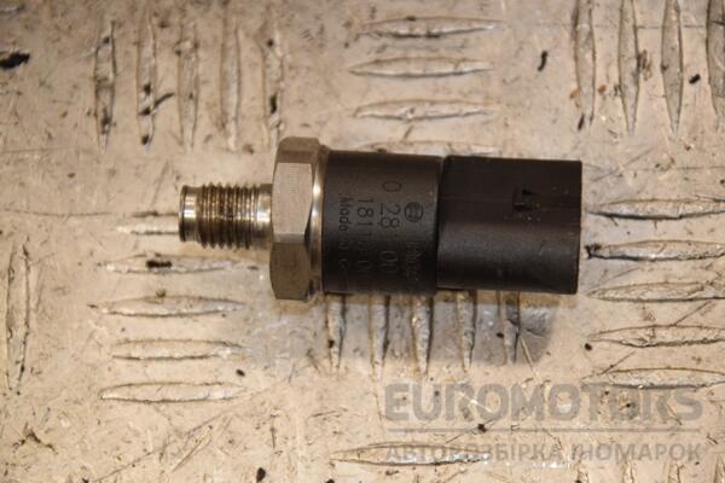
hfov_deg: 13.0
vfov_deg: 8.7
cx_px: 362
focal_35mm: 158
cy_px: 242
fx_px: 3172
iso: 800
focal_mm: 105
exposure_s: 1/200
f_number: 6.3
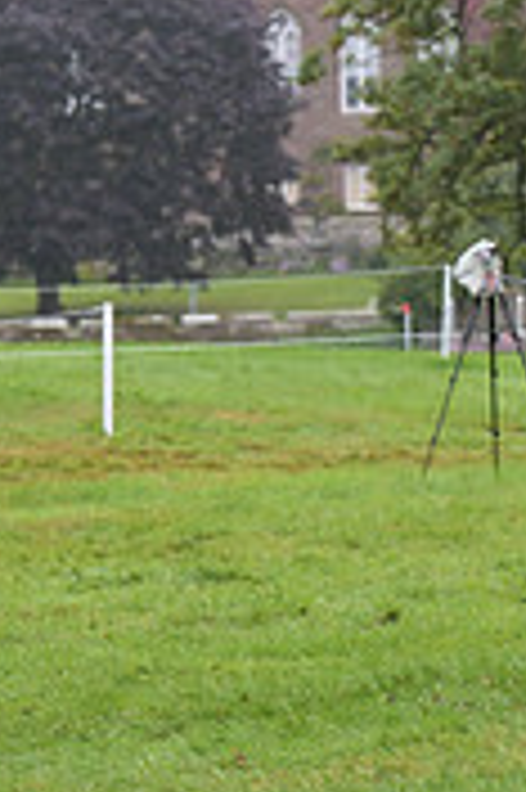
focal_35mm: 270
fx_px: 5929
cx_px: 1124
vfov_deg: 7.6
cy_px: -2
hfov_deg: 5.0
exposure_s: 1/1250
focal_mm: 82
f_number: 4
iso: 1400
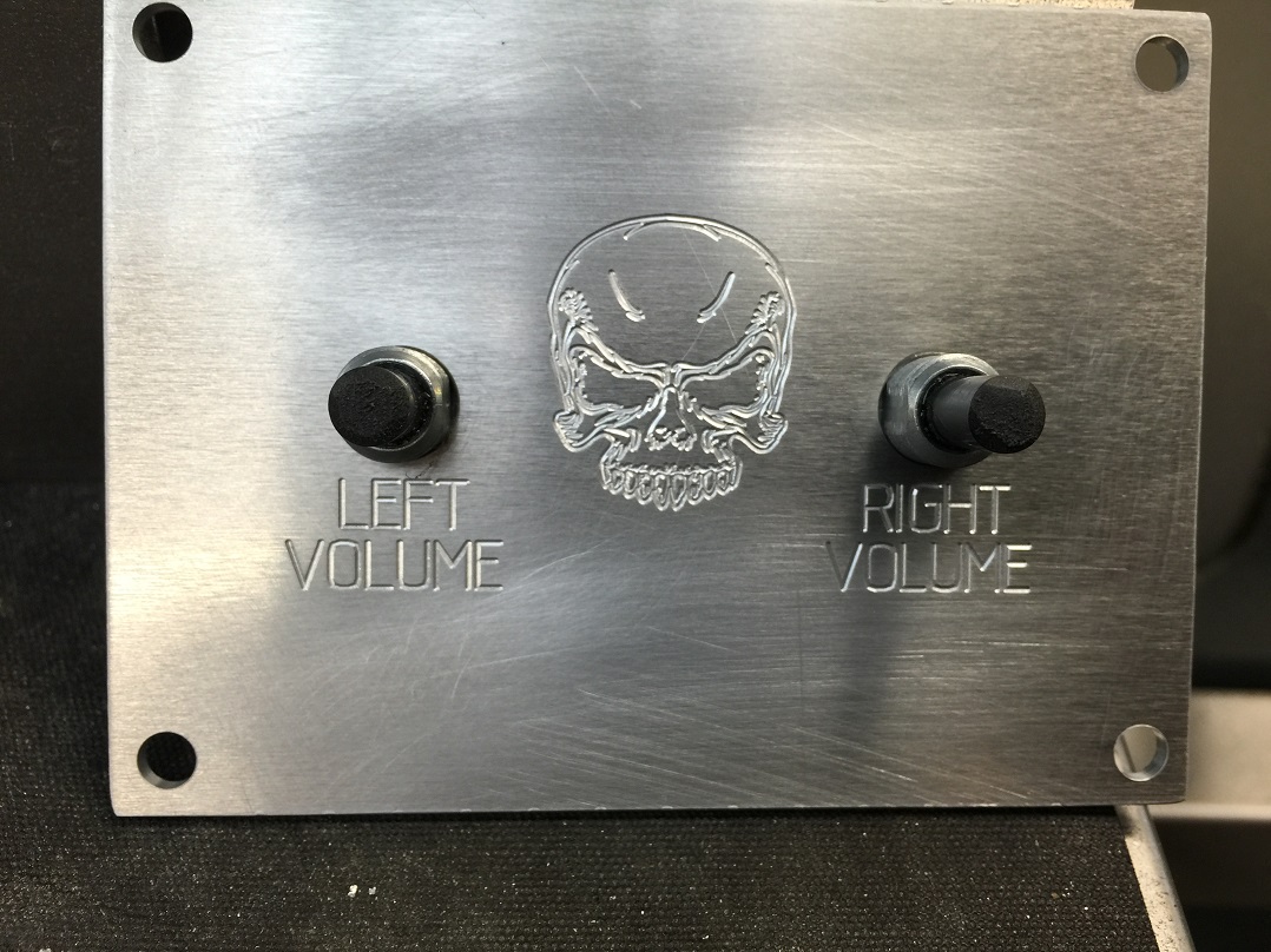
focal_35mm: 29
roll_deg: -2.6
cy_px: 476
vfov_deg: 48.2
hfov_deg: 61.7
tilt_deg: -40.8
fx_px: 1065
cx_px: 636
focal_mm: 4.15
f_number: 2.2
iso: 32
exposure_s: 1/40
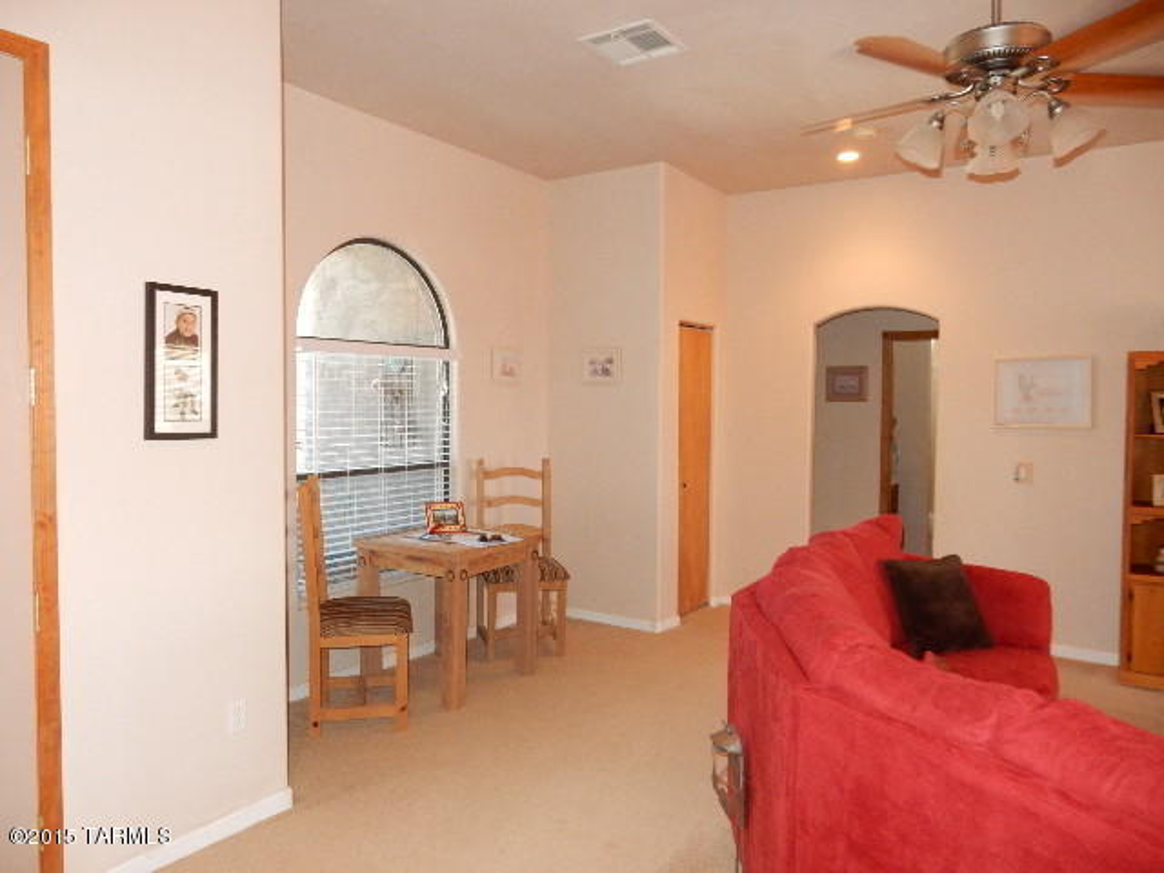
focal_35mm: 25
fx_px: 841
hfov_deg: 69.4
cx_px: 582
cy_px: 436
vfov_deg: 54.9
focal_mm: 4.5
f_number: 3.7
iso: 450
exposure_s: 1/30
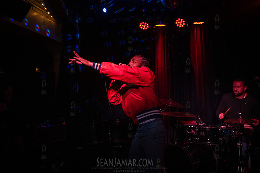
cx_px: 130
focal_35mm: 28
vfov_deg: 46.4
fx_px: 202
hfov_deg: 65.5
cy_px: 86
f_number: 5
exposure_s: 1/160
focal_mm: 28
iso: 12800
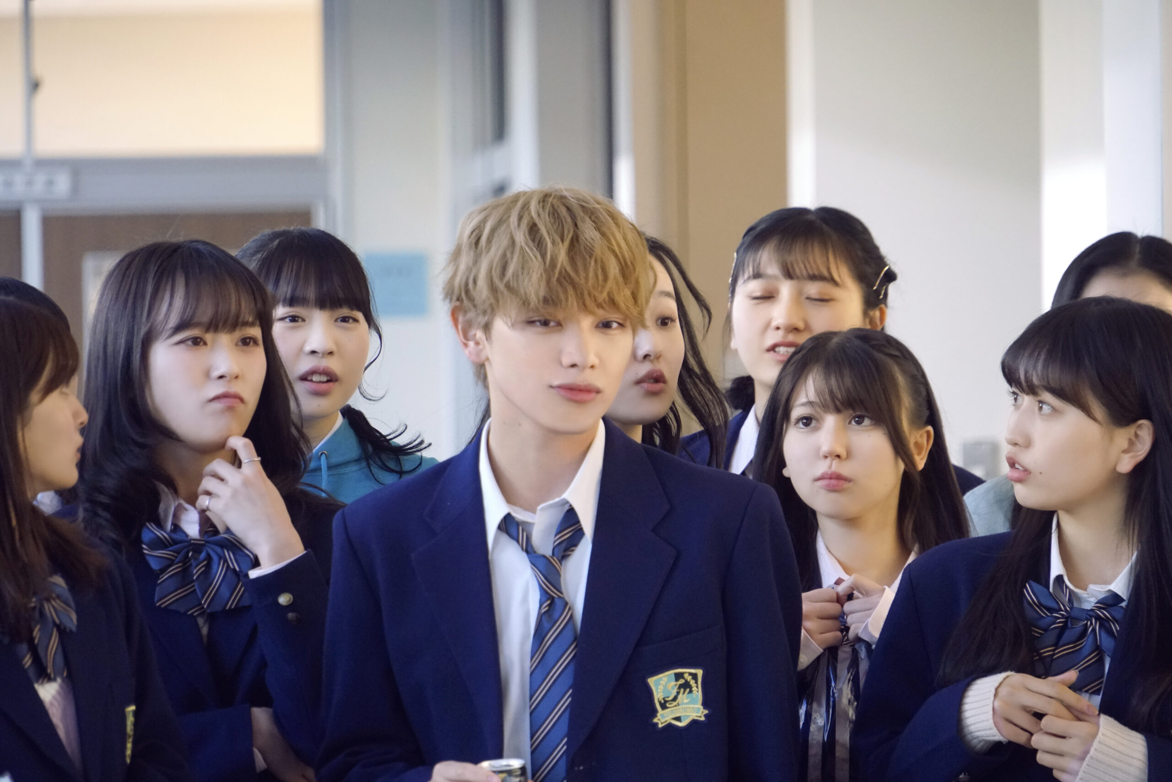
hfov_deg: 6.9
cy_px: 391
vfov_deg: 4.6
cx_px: 586
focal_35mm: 300
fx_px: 9766
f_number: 6.3
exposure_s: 1/320
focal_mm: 200
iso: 2500
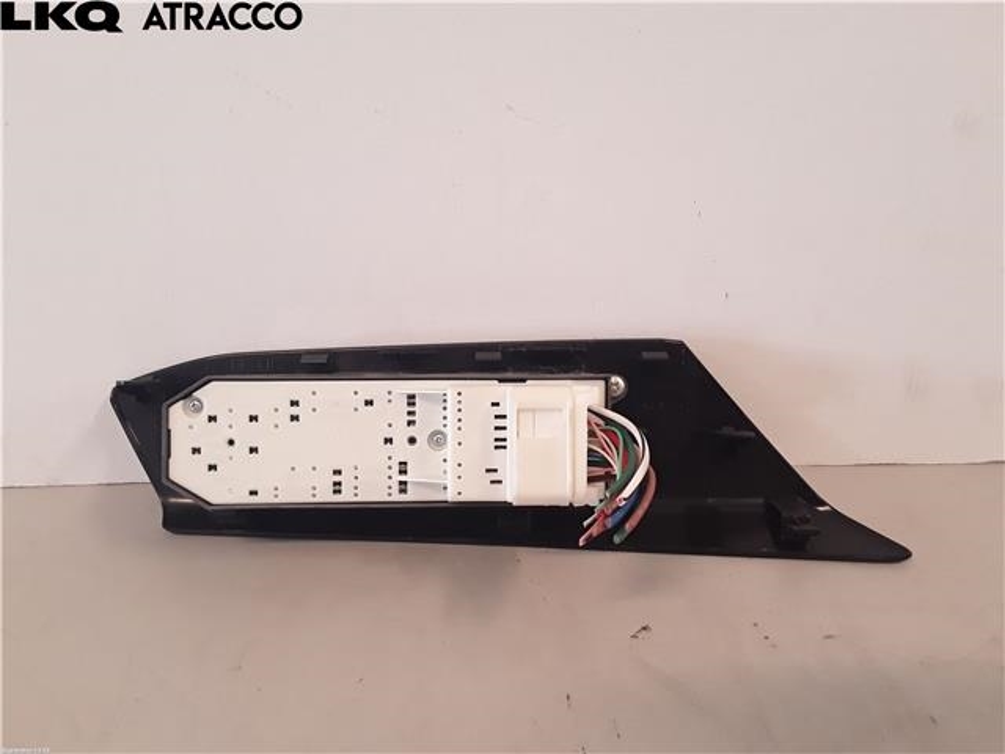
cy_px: 377
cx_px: 502
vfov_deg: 49.7
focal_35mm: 28
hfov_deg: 63.4
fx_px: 813
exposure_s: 1/100
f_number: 1.9
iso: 100
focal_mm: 2.91
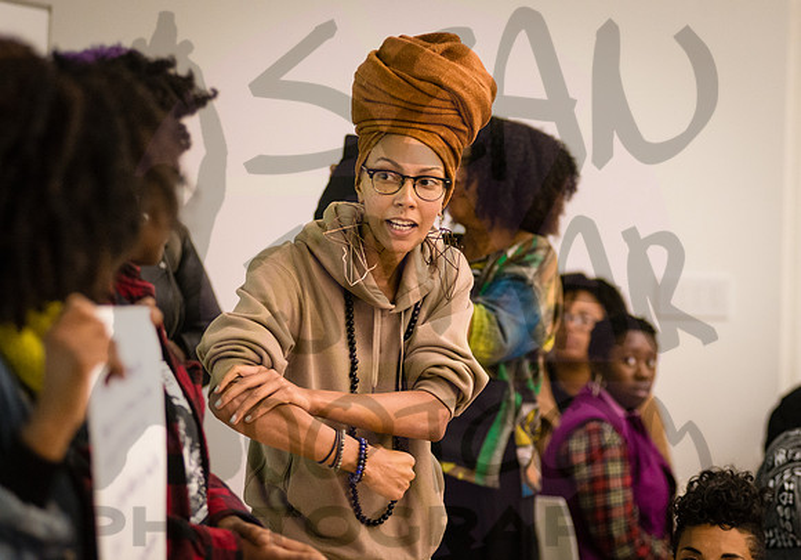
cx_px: 455
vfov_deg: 12.0
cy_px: 256
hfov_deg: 17.1
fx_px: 2657
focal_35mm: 118
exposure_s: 1/320
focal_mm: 105
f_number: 3.5
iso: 4000
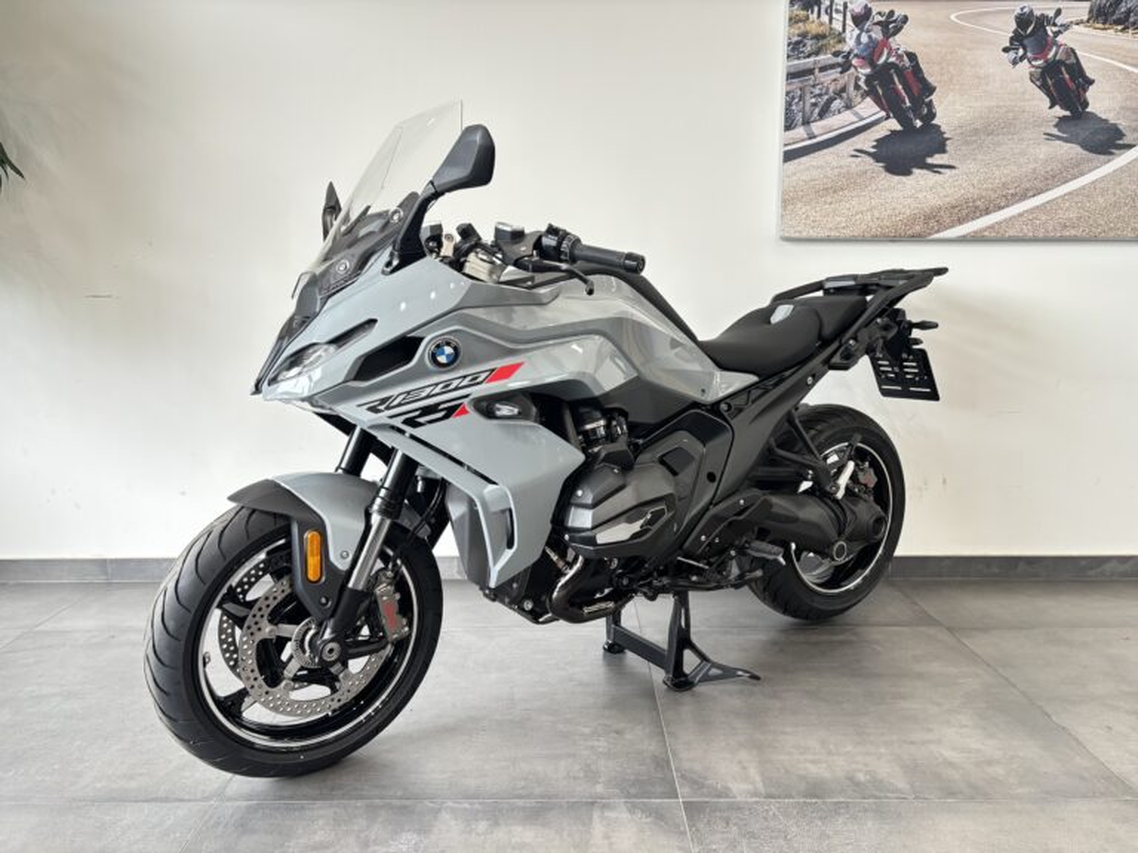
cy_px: 426
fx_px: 855
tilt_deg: -9.6
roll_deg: +0.4
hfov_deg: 67.3
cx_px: 569
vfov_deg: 53.1
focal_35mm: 26
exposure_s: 1/121
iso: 125
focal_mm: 5.96
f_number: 1.6
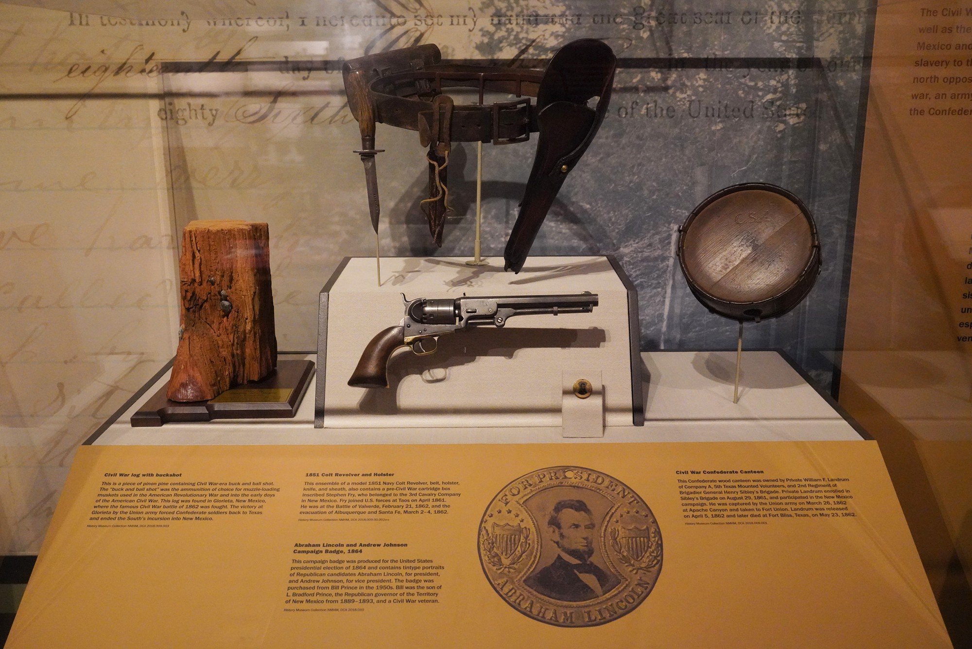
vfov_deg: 37.9
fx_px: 945
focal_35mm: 35
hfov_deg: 54.4
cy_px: 324
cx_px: 486
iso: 10000
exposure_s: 1/60
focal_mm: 35
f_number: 7.1
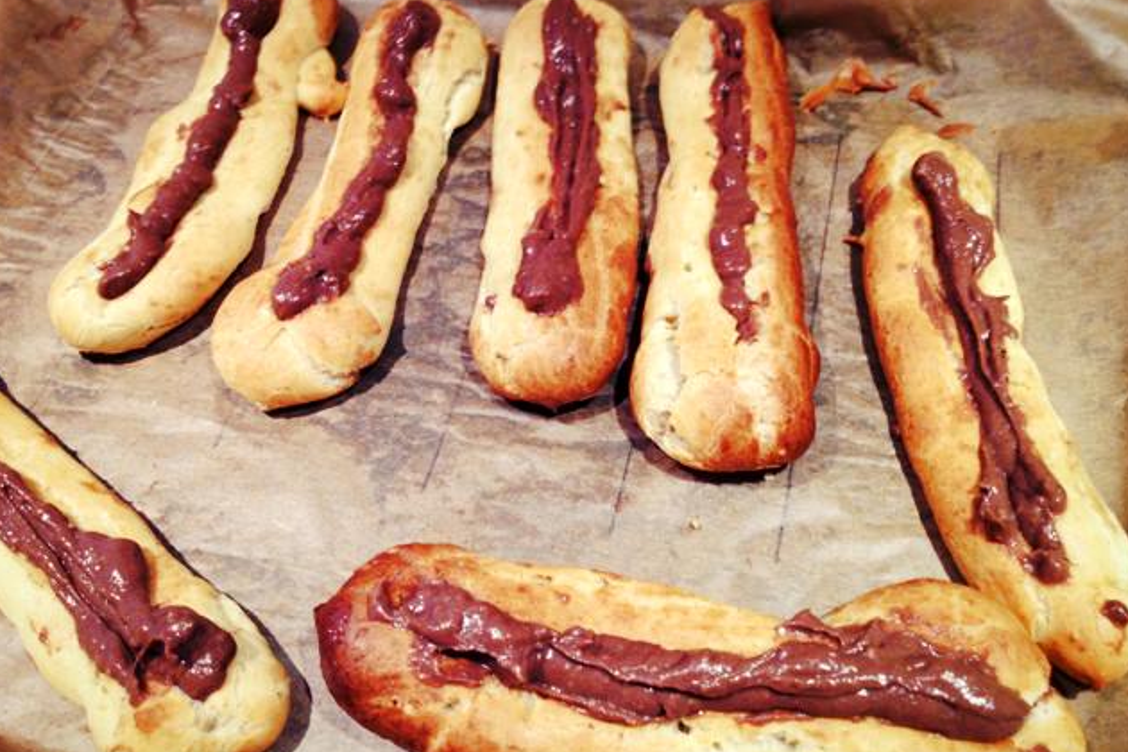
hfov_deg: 51.9
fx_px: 1159
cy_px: 372
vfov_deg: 35.9
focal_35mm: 37
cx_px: 566
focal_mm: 4.28
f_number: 2.4
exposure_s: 1/20
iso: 100
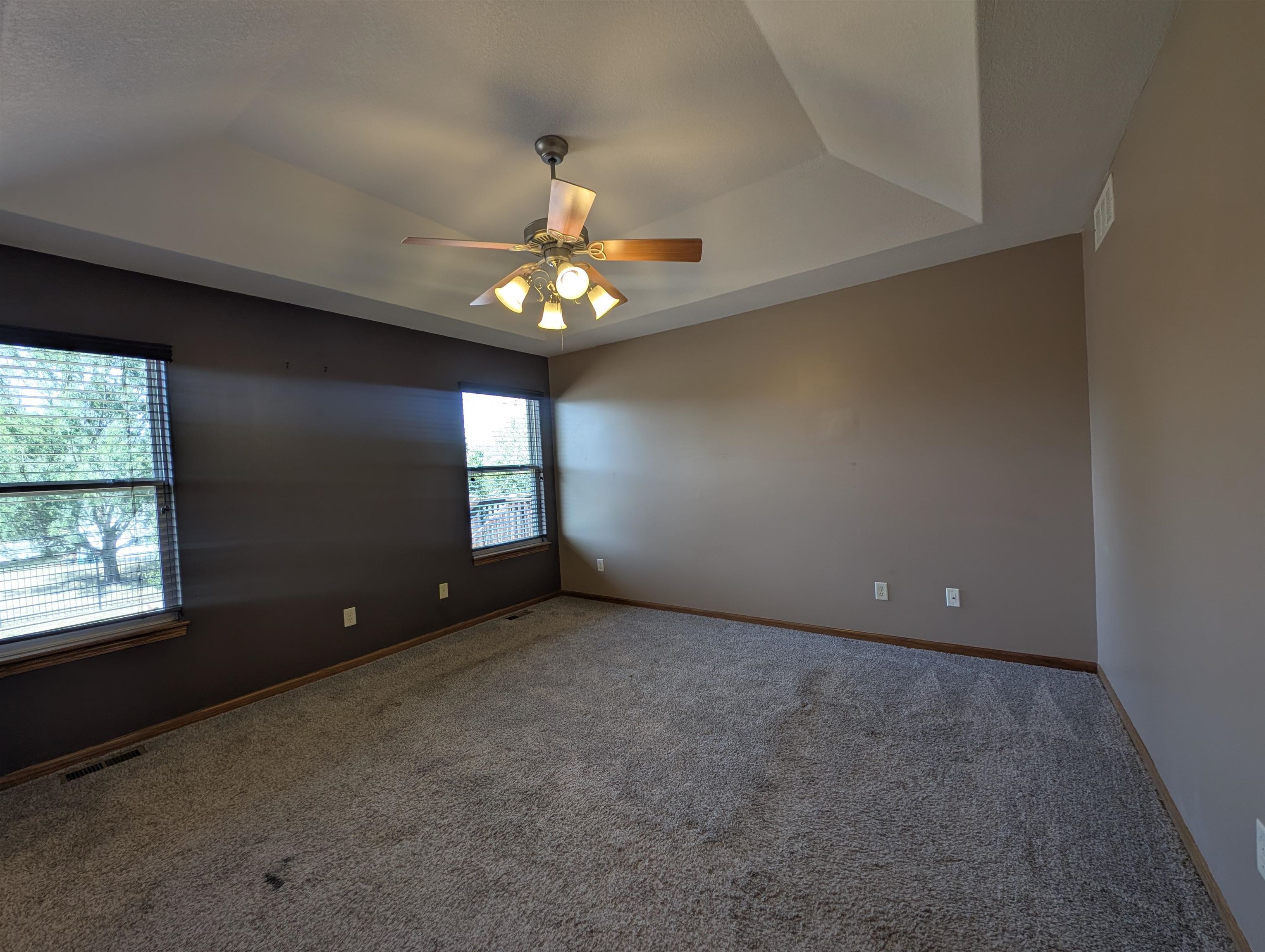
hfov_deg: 110.5
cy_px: 476
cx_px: 632
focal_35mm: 12
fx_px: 439
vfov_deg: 94.6
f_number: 1.95
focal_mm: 2.23
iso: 43
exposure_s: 1/123
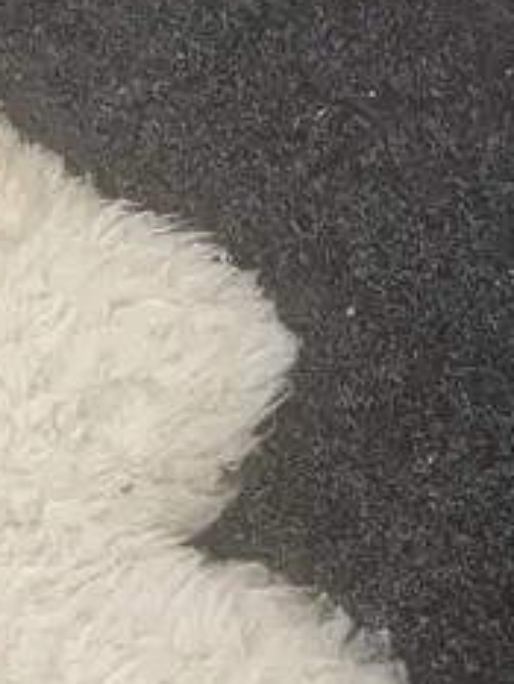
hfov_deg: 11.3
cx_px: -394
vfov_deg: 15.7
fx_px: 2433
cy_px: 710
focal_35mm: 123
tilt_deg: -63.4
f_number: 1.8
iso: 125
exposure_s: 1/50
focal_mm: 3.99
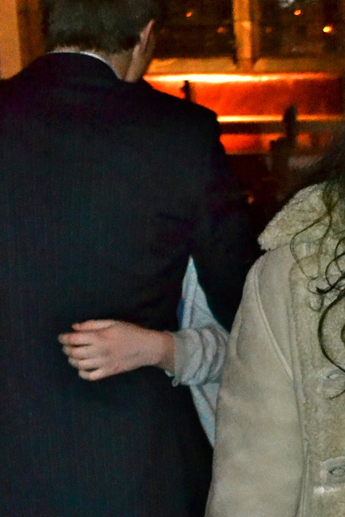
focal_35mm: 105
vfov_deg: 18.9
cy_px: 517
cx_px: 445
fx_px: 1509
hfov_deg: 12.6
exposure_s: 1/60
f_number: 4
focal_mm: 24
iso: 3200
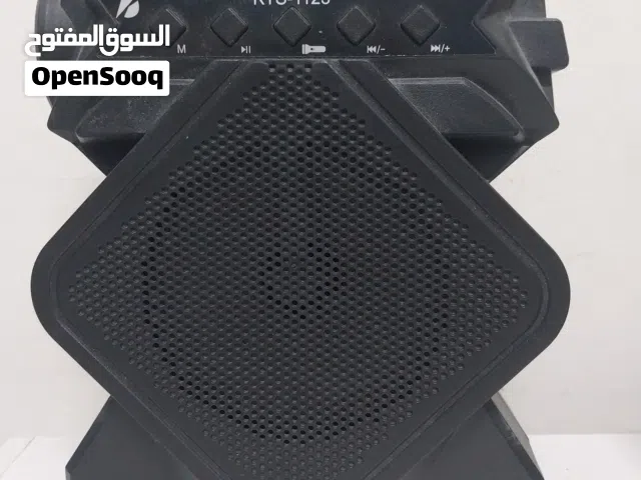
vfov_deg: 53.1
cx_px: 320
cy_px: 240
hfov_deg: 67.3
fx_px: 481
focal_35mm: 26
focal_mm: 4
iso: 1000
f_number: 1.8
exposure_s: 1/25
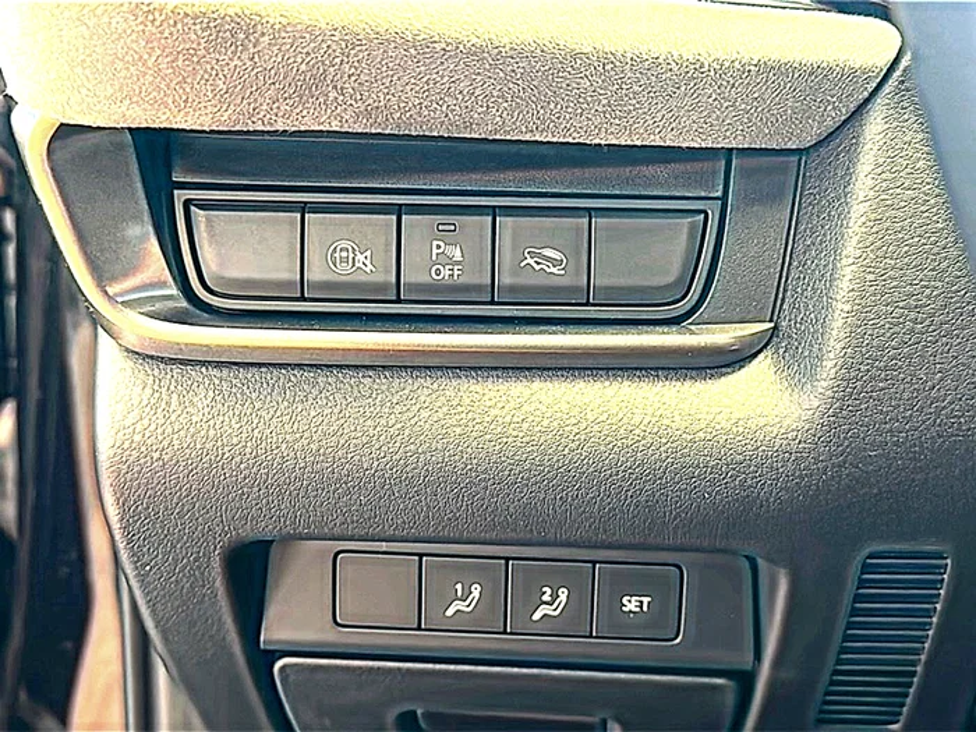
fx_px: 1100
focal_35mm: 39
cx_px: 488
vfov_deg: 36.8
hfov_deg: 47.9
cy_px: 366
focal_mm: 6.86
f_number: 1.78
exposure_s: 1/40
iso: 640
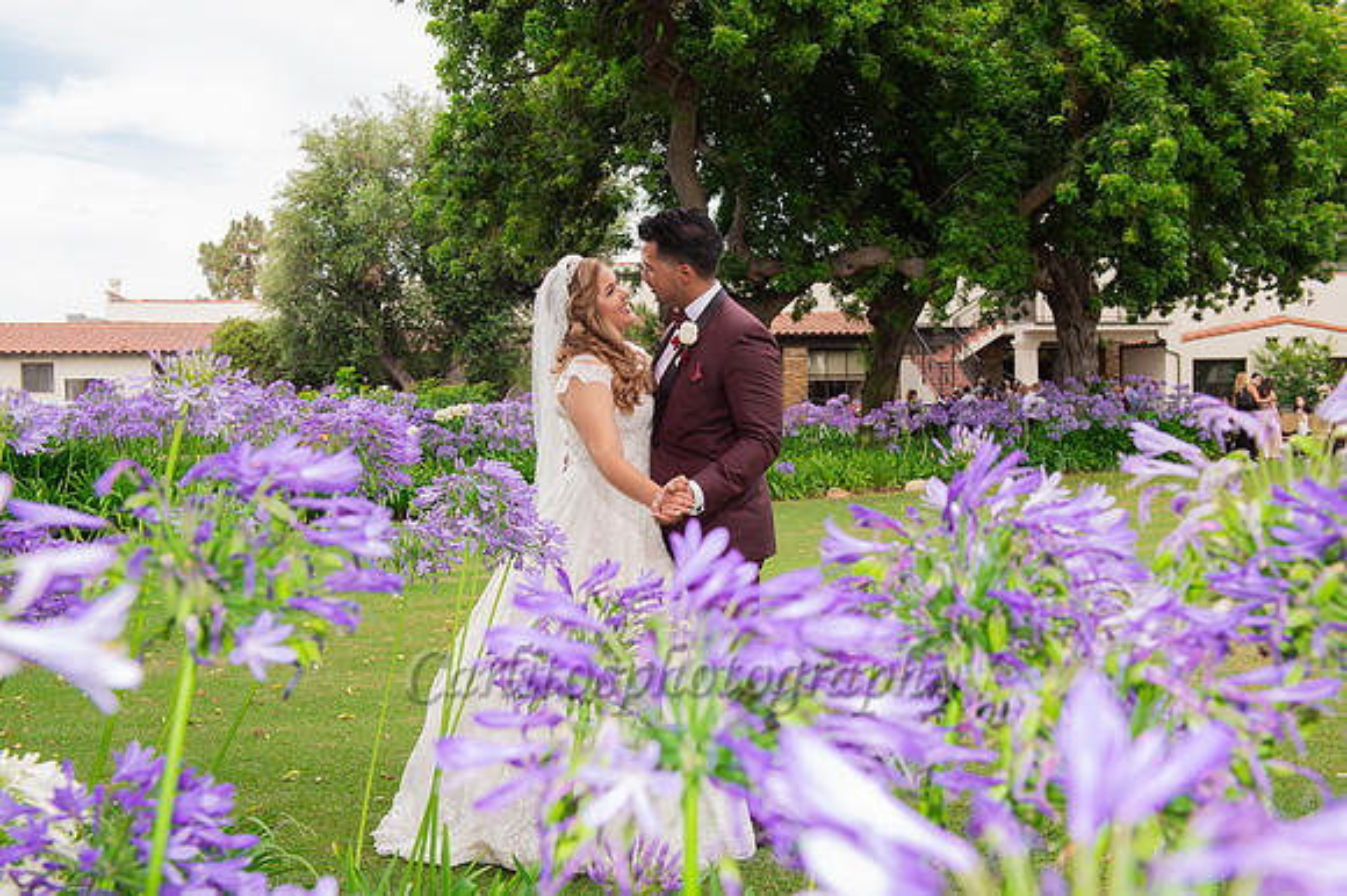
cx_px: 674
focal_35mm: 38
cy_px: 448
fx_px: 1421
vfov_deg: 35.0
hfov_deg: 50.7
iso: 400
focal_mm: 38
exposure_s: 1/250
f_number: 6.3
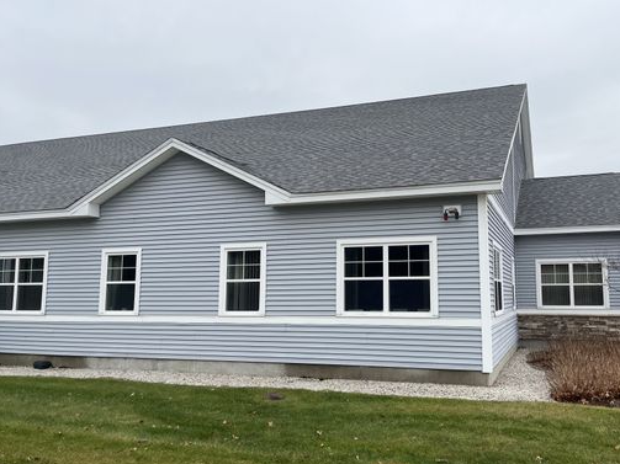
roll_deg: -0.4
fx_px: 555
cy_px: 236
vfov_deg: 45.4
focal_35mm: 31
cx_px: 365
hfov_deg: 58.0
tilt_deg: +3.9
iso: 50
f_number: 1.6
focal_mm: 5.1
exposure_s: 1/983
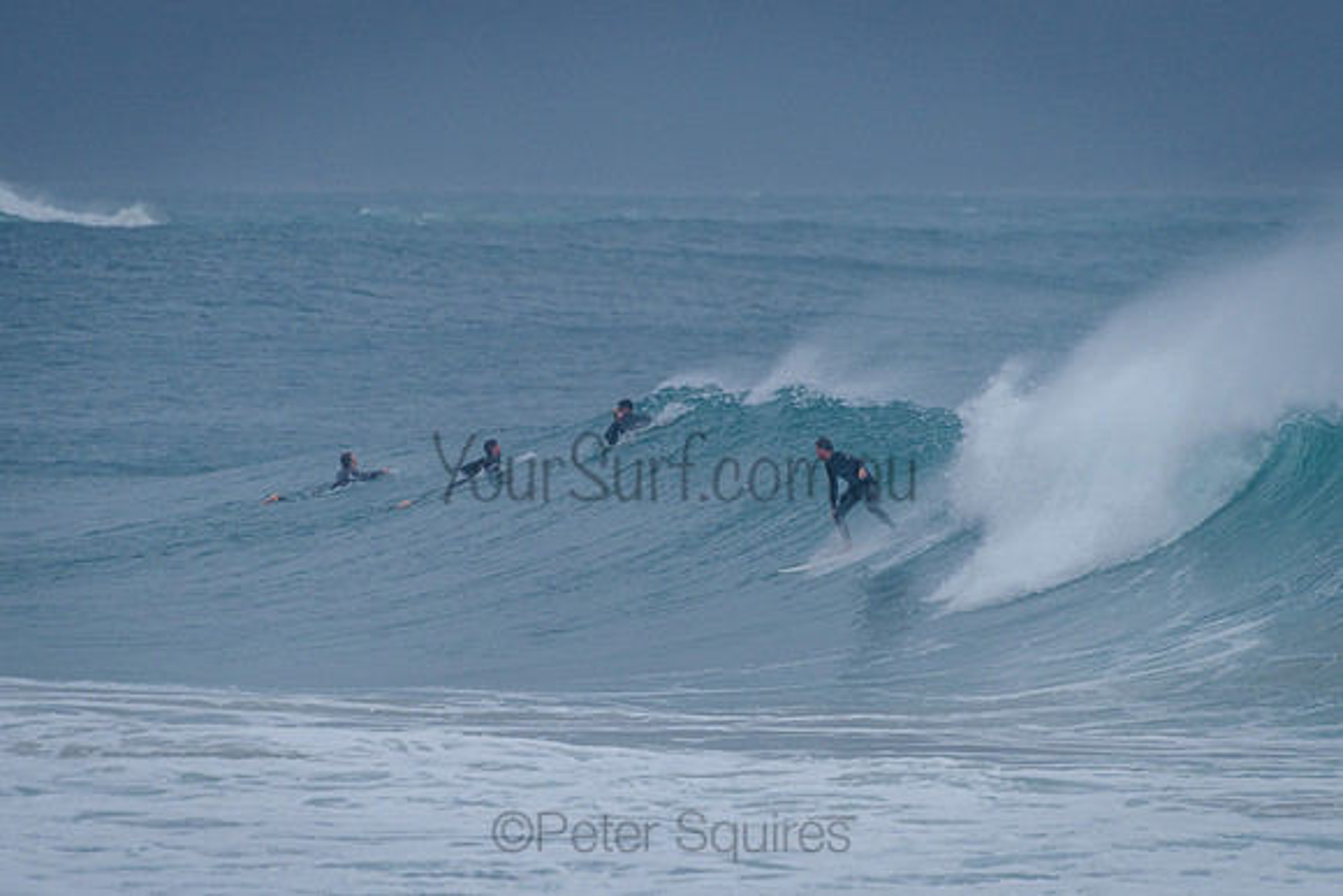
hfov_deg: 3.4
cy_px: 448
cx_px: 672
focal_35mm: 613
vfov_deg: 2.2
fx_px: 22855
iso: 500
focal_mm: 500
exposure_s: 1/2000
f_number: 5.6
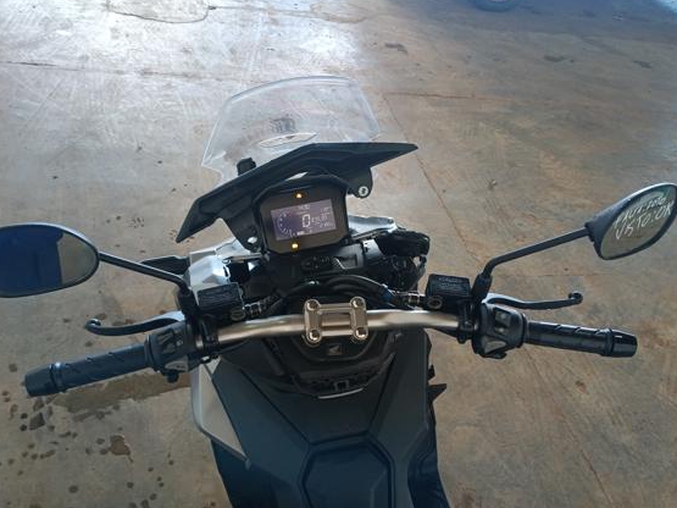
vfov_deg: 46.7
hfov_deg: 59.9
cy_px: 276
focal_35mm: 30
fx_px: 587
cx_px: 320
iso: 937
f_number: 1.8
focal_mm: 4.81
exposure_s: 1/60.1
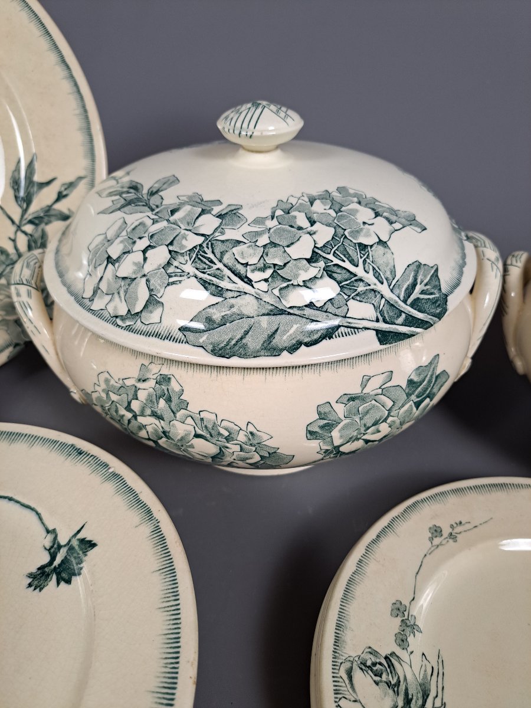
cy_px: 354
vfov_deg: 71.6
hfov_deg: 56.8
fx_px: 491
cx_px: 266
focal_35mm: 24
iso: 125
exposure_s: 1/50
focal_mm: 5.23
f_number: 1.8
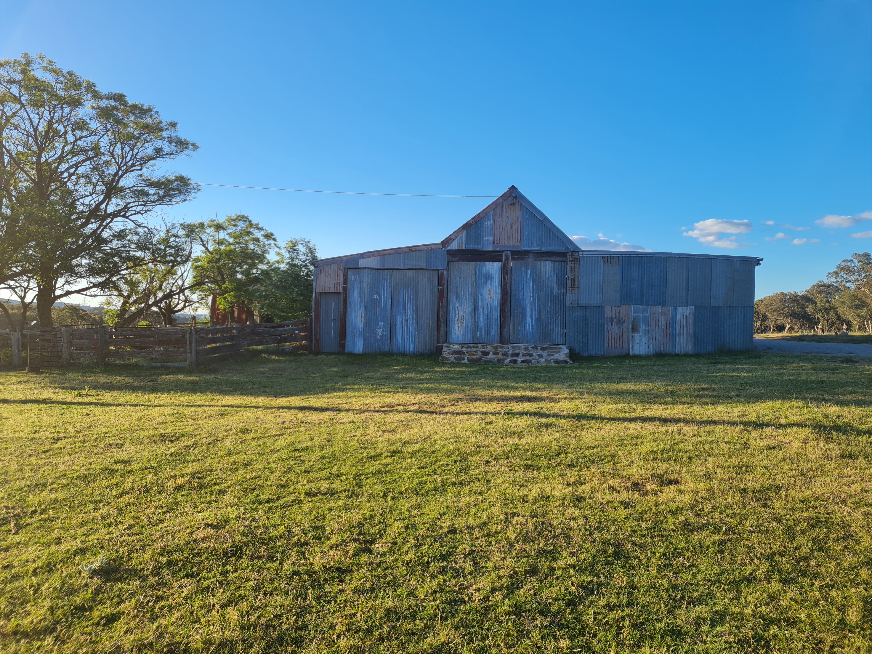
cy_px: 327
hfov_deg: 67.3
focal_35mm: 26
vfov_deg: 53.1
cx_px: 436
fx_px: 655
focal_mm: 5.4
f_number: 1.8
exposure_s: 1/1184
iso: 50
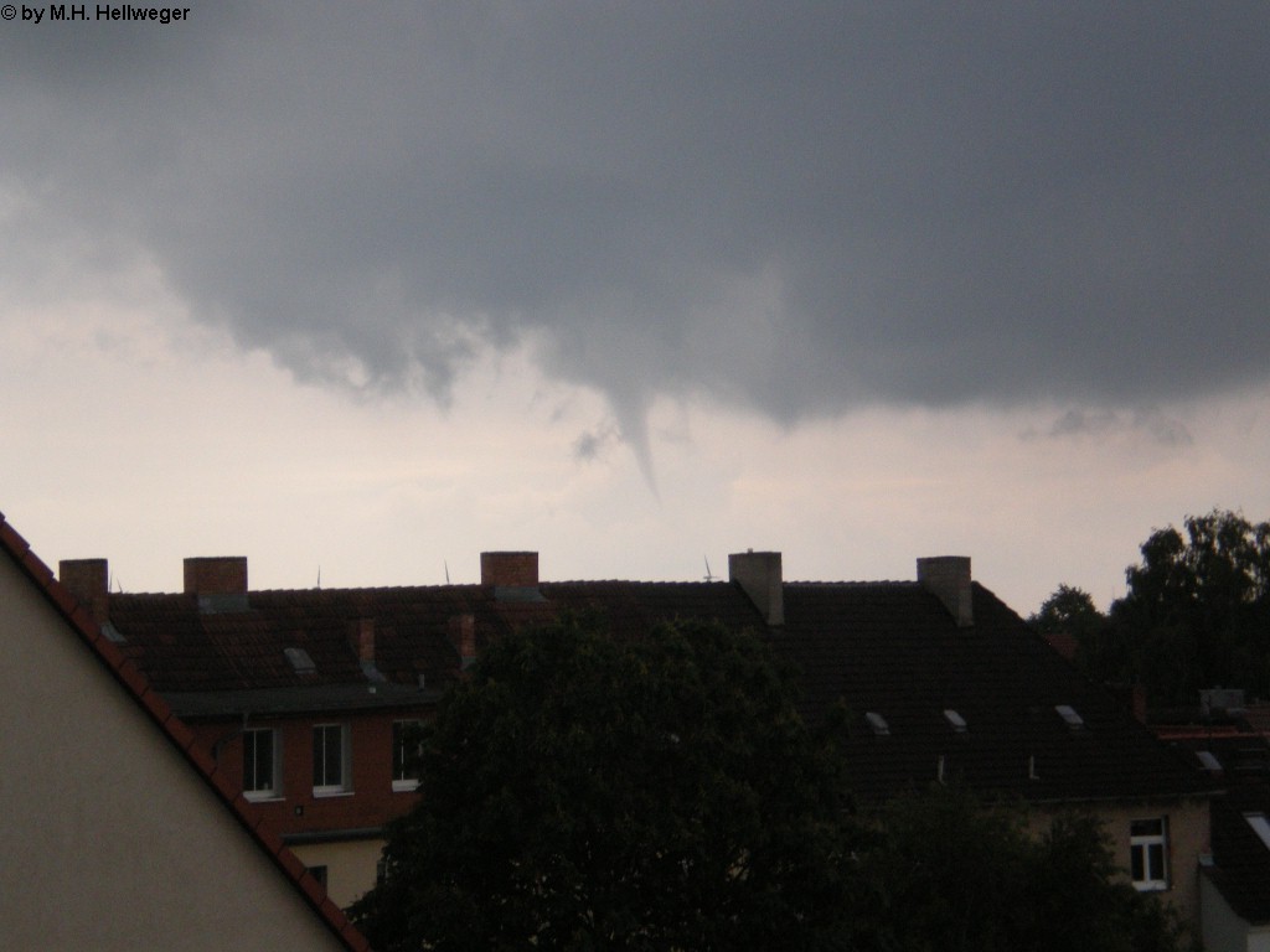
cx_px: 635
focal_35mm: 114
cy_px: 476
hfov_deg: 17.3
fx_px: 4182
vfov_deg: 13.0
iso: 200
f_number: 5.9
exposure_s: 1/44.4
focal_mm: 18.9
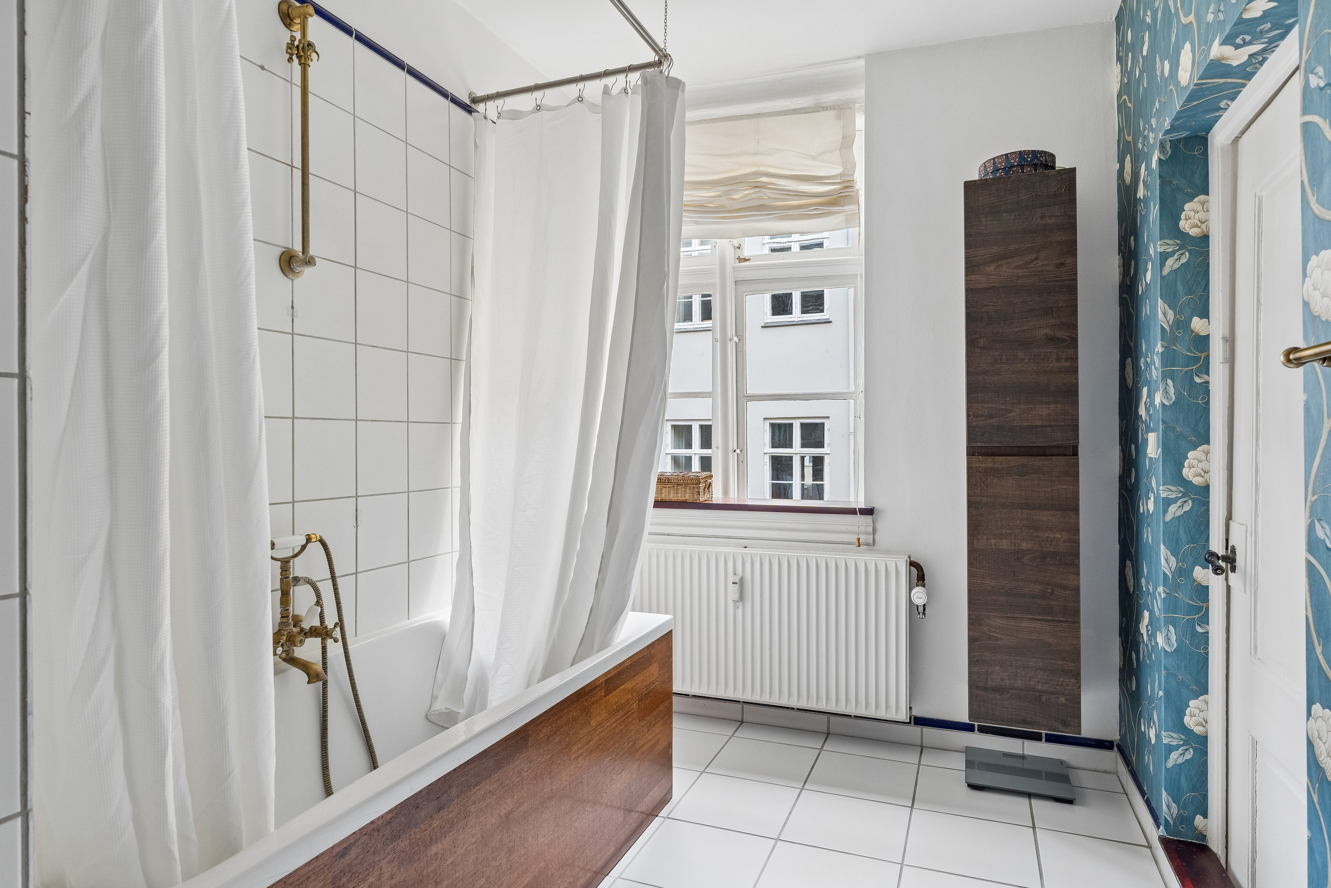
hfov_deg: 82.4
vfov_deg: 60.6
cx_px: 666
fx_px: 760
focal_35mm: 21
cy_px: 444
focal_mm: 13.7
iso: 400
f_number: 7.1
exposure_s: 1/50
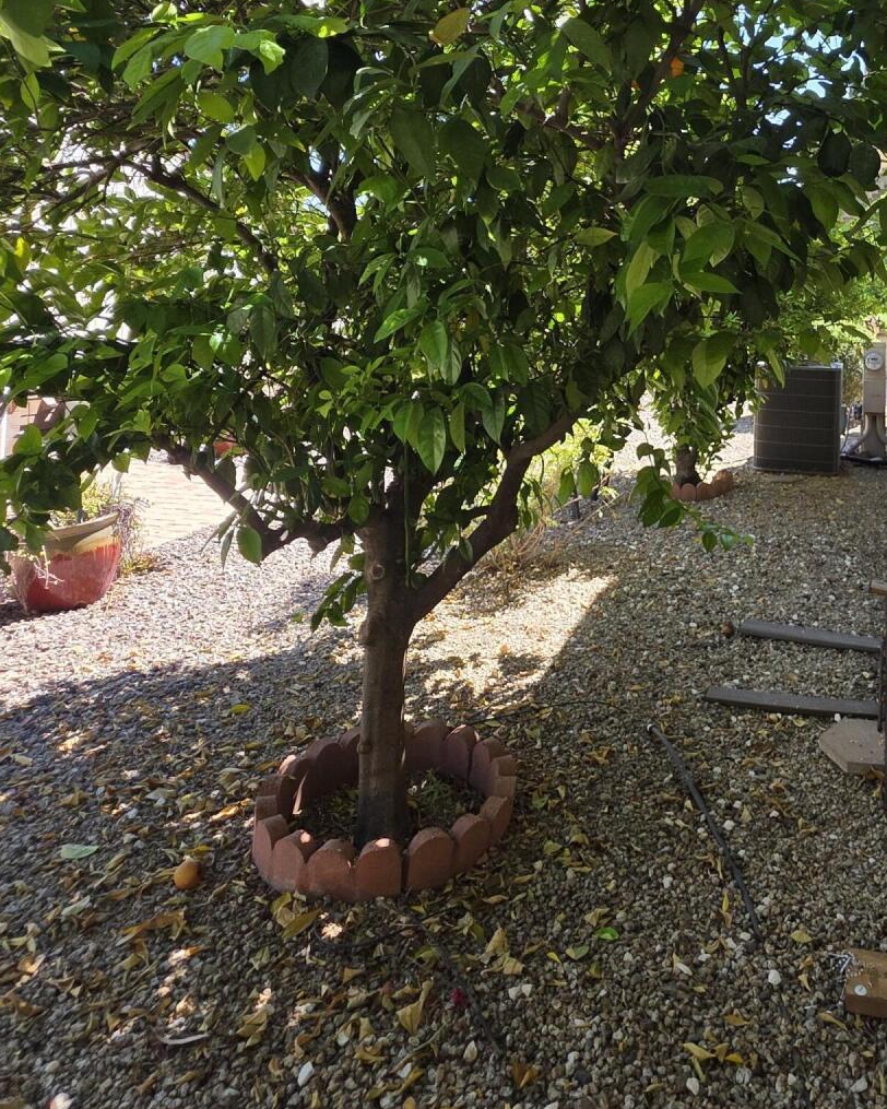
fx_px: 820
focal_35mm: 25
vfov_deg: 63.7
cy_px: 263
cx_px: 682
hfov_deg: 53.8
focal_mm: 2.2
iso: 40
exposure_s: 1/467
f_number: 1.9
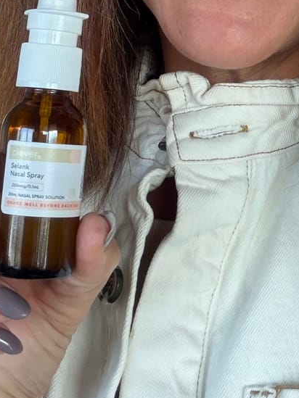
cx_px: 259
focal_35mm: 82
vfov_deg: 22.9
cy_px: 1
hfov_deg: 17.8
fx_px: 944
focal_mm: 2.71
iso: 100
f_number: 1.9
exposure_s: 1/60
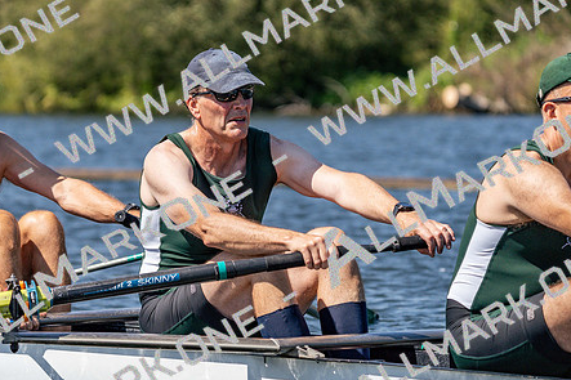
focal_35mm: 283
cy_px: 167
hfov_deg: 7.3
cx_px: 214
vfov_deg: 4.9
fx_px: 4487
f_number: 5.6
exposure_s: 1/2000
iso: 250
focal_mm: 216
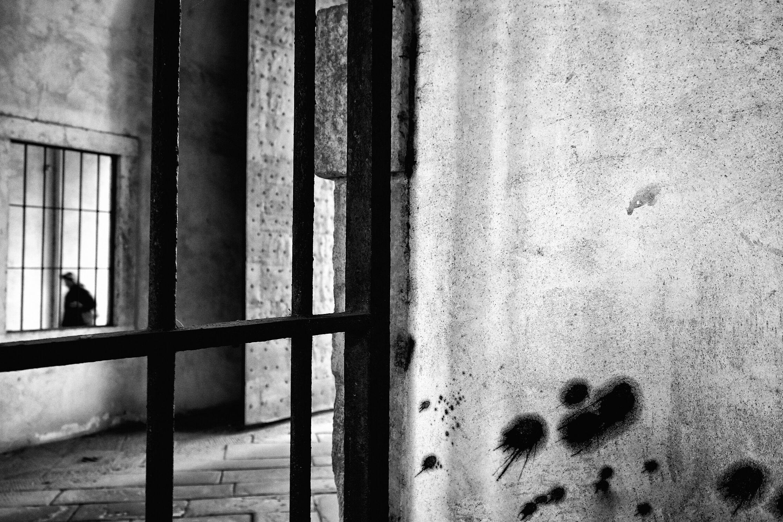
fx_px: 729
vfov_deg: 39.4
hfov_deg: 56.5
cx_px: 399
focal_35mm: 34
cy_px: 250
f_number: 5.6
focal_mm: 21
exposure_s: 1/15
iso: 200
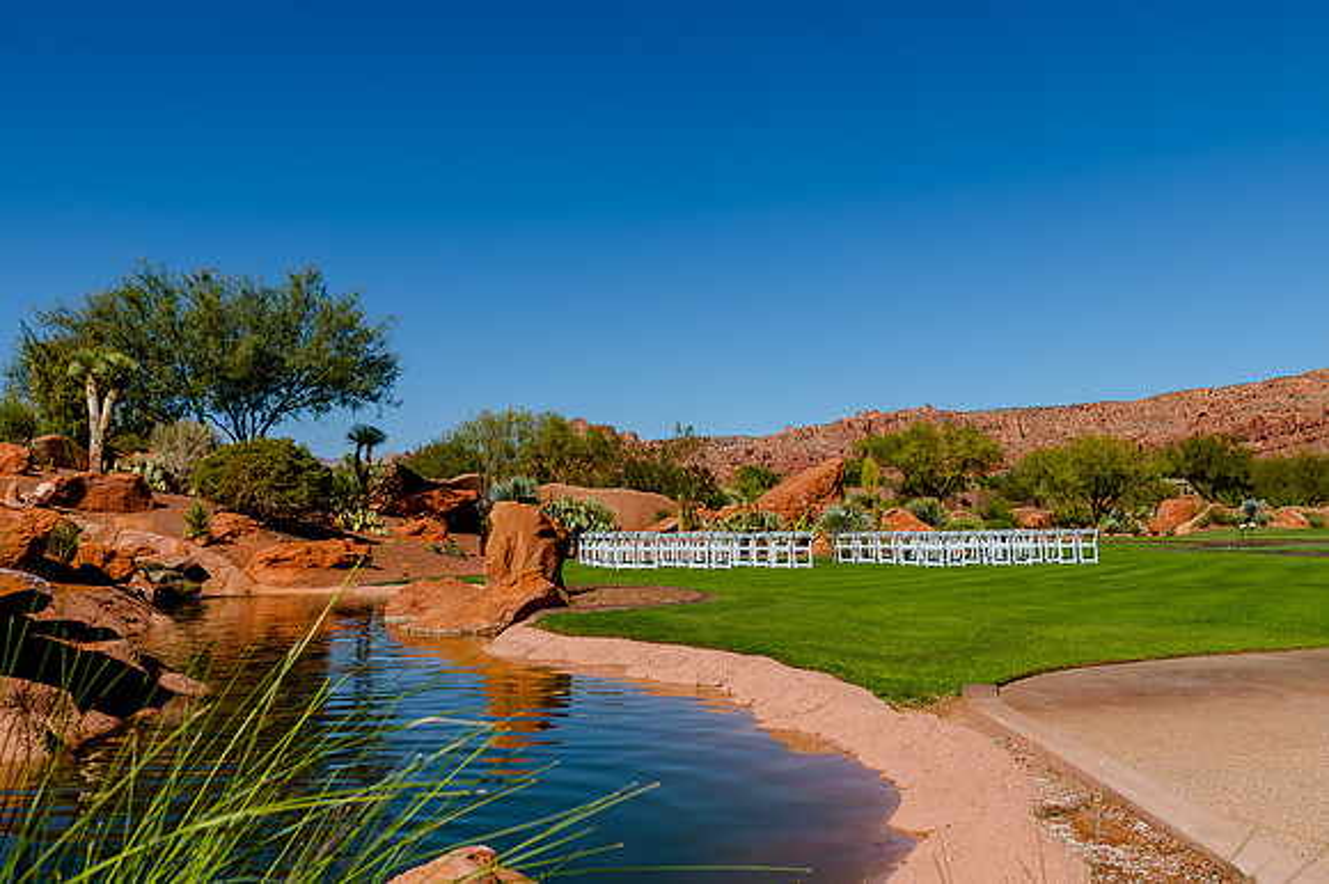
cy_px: 442
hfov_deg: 55.3
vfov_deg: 38.4
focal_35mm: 34
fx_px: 1269
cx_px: 669
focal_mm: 34
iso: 200
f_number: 10
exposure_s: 1/640
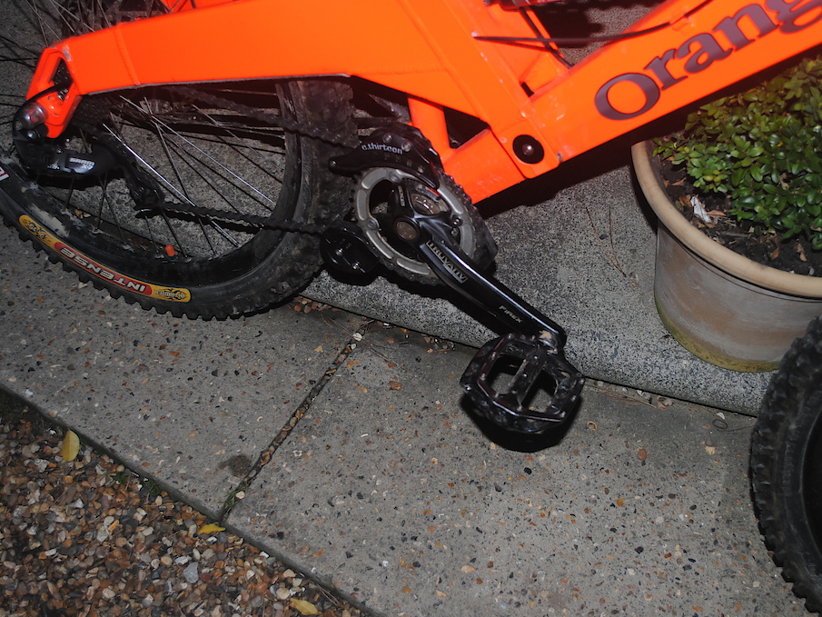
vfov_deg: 29.7
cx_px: 444
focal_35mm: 49
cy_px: 309
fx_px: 1164
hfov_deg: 38.9
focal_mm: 30
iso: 200
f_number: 4.5
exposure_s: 1/60
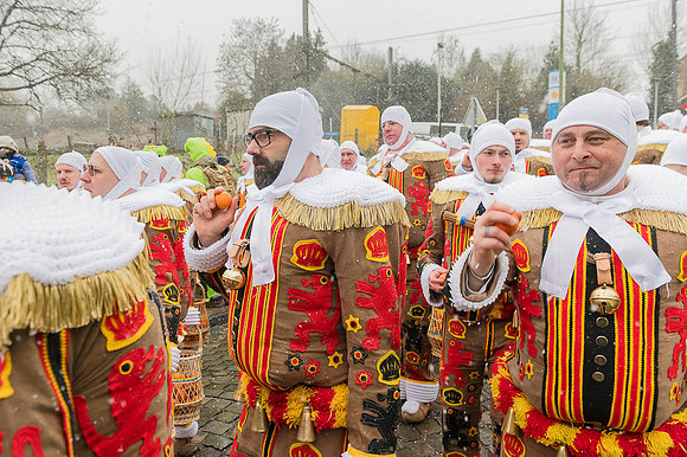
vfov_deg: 47.9
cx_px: 344
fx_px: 515
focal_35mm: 27
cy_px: 228
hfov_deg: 67.4
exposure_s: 1/250
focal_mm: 27
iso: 1600
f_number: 5.6
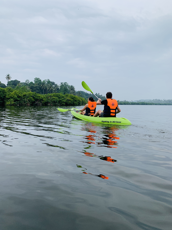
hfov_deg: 53.1
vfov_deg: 67.3
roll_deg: -2.8
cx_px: 86
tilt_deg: -2.2
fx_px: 172
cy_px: 115
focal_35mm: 26
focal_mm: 4.25
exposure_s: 1/871
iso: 25
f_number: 1.8
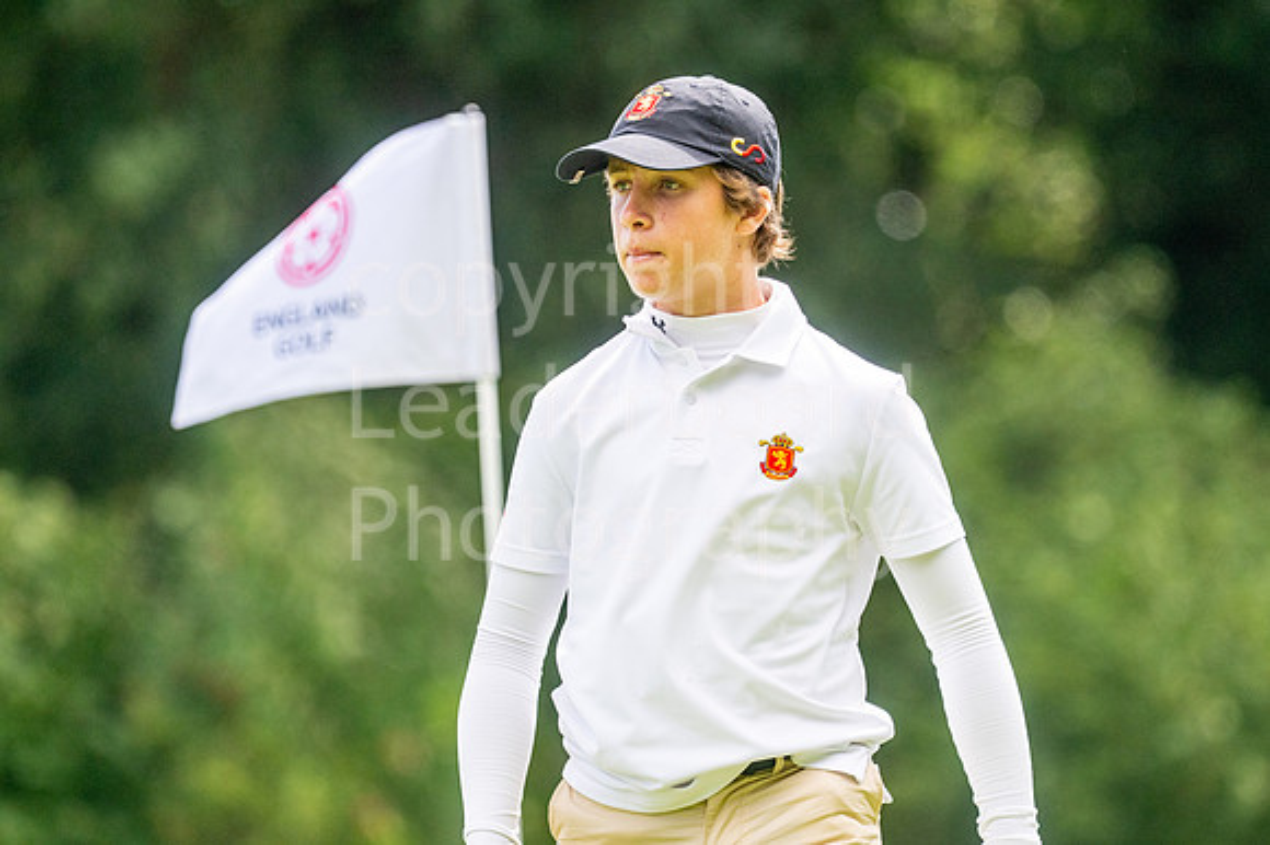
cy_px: 378
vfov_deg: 2.8
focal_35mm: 497
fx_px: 17539
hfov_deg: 4.1
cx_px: 702
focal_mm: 300
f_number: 4
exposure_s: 1/1600
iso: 320
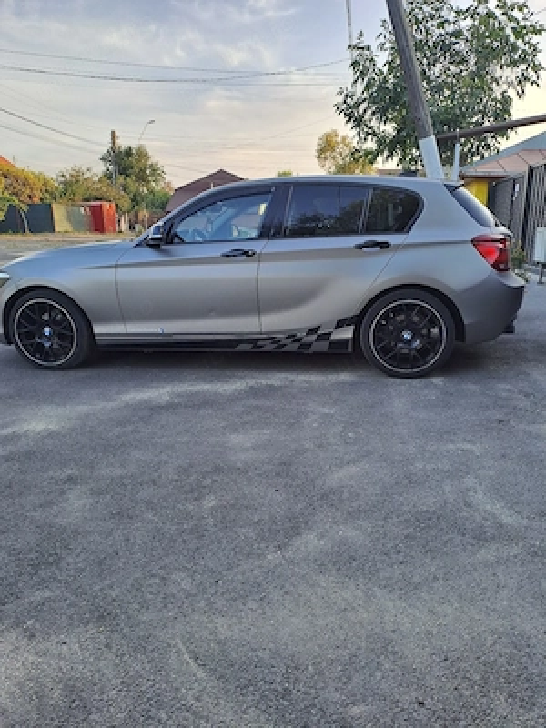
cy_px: 364
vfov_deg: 69.4
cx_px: 273
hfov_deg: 54.9
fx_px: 526
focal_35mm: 25
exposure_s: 1/119
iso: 32
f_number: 1.8
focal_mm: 4.65
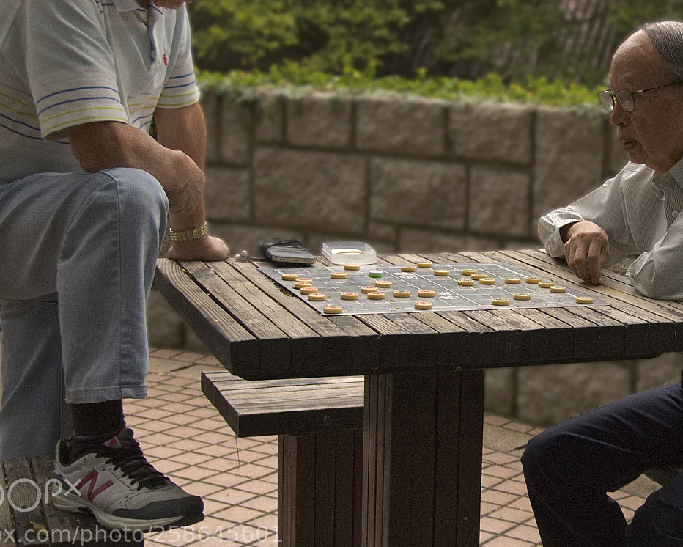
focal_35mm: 58
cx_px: 486
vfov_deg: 26.1
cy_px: 200
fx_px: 1173
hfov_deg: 32.0
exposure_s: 1/125
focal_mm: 24
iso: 1600
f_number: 3.5
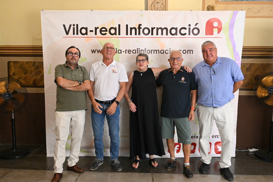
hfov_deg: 61.9
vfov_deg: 43.6
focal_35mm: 30
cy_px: 91
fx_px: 227
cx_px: 136
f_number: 4
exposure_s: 1/323
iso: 6400
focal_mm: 30
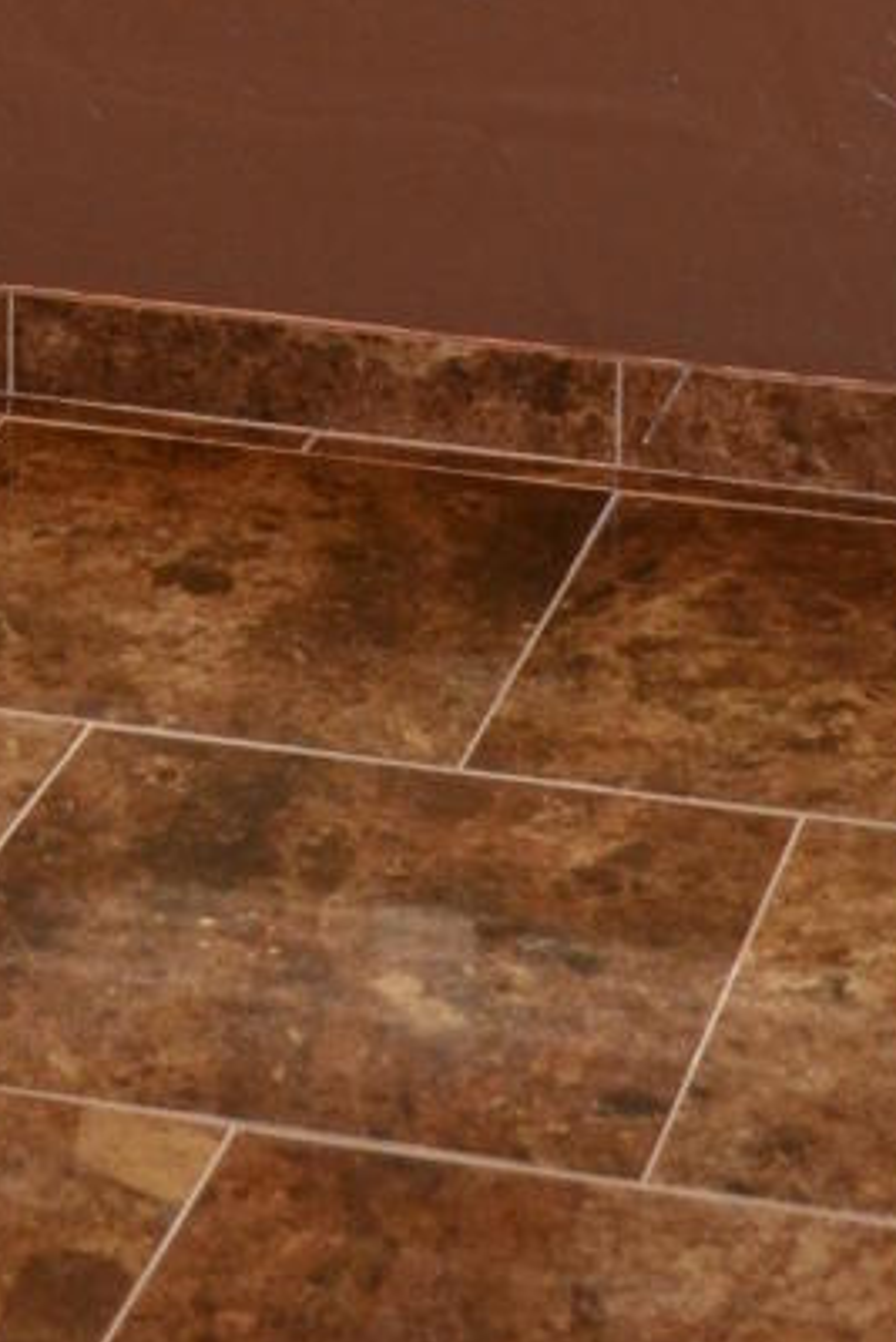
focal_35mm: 135
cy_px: -845
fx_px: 5035
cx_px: 203
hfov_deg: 10.1
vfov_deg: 14.0
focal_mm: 18
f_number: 3.5
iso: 400
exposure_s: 1/60
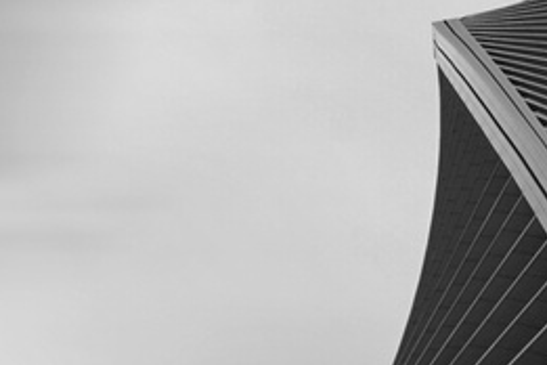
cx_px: 993
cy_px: 810
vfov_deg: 6.9
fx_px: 2887
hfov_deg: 10.2
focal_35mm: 190
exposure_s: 1/400
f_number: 5
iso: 100
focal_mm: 22
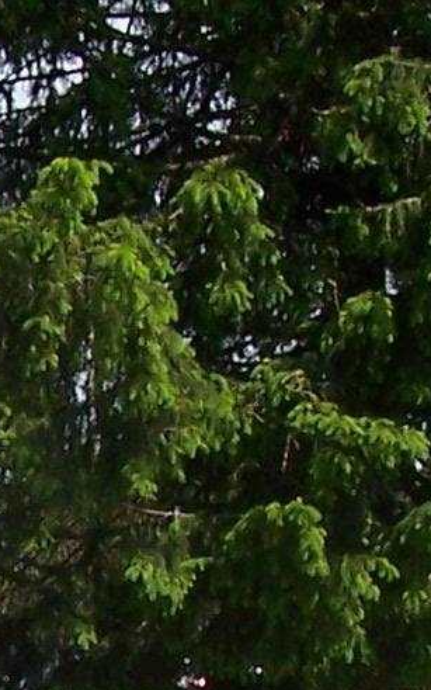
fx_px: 3532
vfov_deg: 10.9
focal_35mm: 188
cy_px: 875
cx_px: -331
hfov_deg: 6.8
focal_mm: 5.6
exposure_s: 1/500
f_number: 5.6
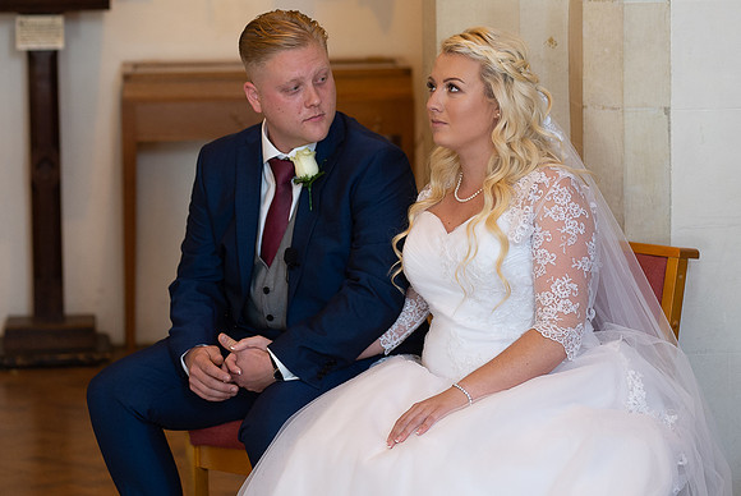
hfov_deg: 14.7
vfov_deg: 9.9
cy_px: 131
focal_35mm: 139
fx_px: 2864
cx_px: 320
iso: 1000
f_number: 2.5
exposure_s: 1/200
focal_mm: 85
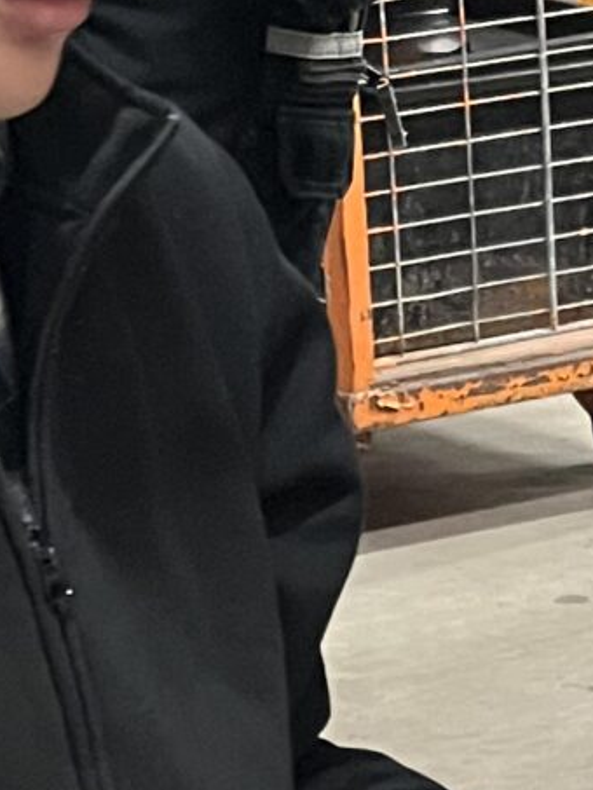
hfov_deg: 10.1
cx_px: 187
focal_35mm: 147
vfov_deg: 12.9
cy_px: 1111
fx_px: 3356
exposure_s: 1/33
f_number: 1.6
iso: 500
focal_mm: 5.1
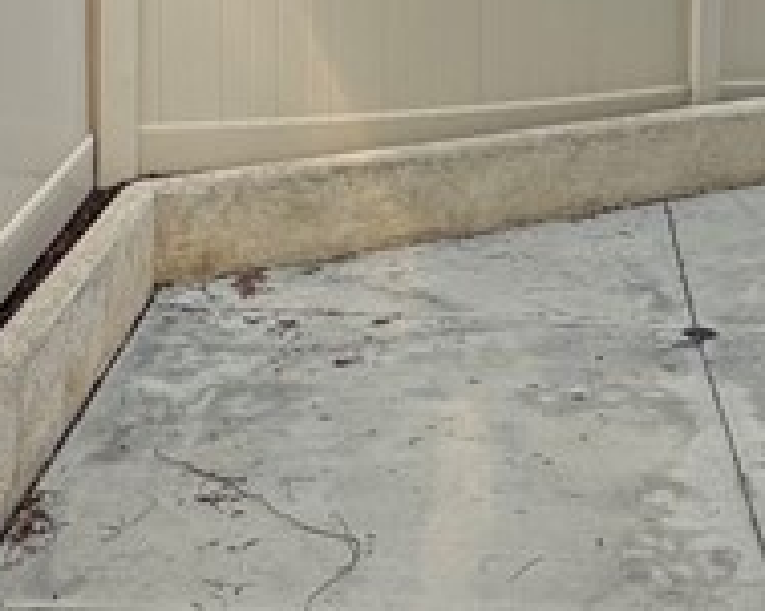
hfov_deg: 25.5
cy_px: -69
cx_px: 538
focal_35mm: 74
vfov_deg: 19.7
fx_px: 1675
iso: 50
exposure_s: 1/1160
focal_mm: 2.22
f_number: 2.2
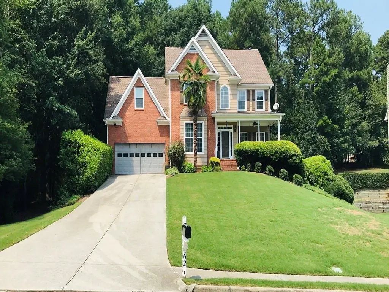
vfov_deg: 49.7
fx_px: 315
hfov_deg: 63.4
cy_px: 146
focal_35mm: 28
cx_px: 194
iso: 20
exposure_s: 1/2037
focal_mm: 3.99
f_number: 1.8
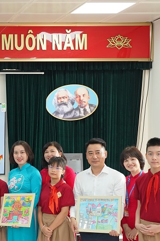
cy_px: 136
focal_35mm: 92
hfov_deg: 13.6
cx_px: -111
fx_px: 613
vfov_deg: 22.2
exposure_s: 1/160
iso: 1000
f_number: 4
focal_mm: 33.7
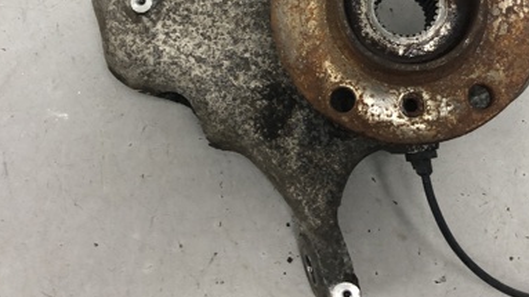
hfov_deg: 40.5
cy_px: -3
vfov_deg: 22.5
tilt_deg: -62.5
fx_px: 715
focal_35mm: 51
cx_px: 302
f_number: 1.8
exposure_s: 1/25
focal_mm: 4
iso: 40
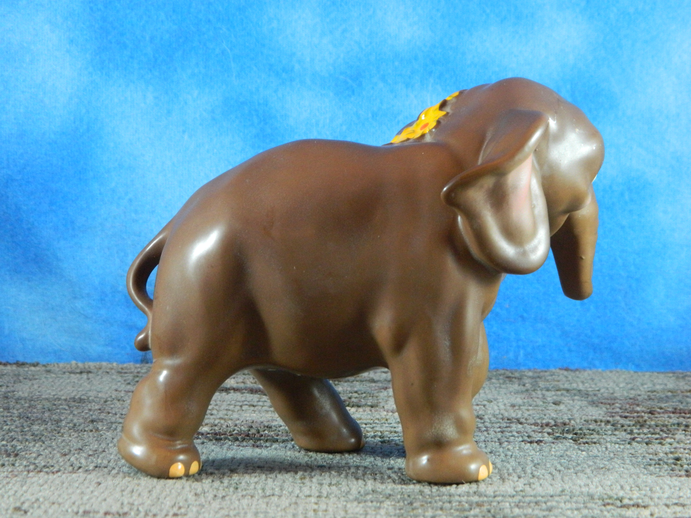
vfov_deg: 21.0
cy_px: 259
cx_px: 346
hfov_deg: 27.8
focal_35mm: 70
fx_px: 1397
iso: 400
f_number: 4
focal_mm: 12.6
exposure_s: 1/15
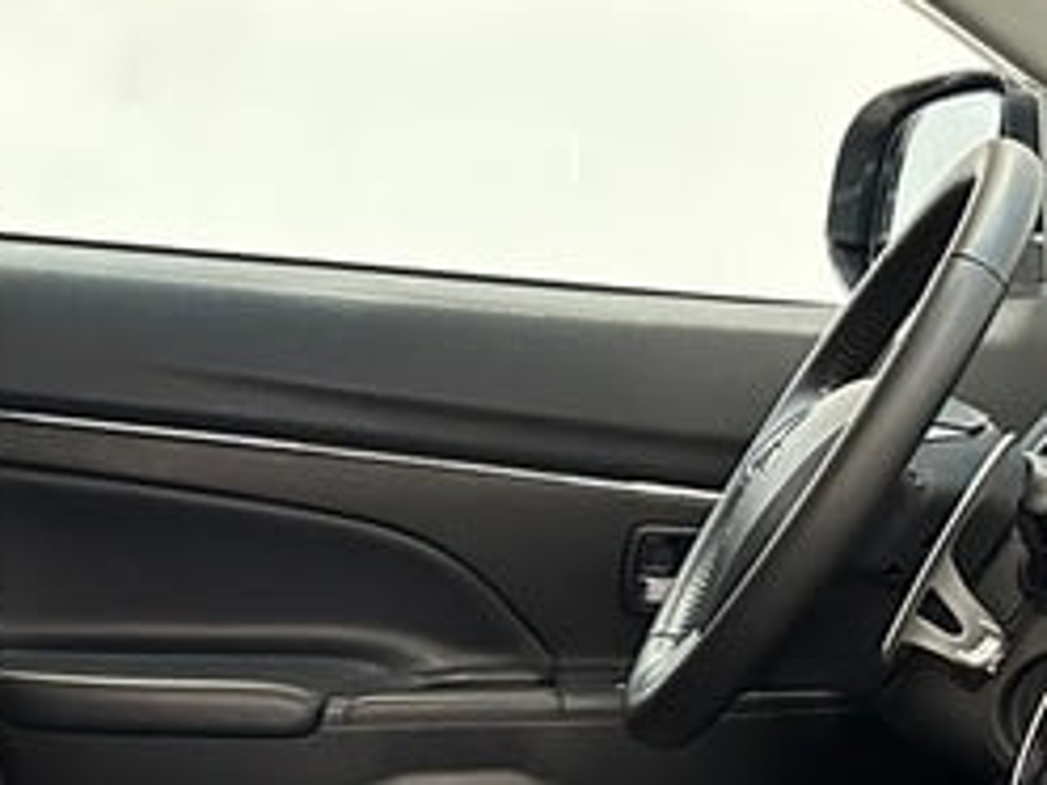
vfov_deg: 16.2
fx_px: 2631
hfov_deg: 22.3
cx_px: 283
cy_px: 964
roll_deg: -0.1
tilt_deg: -17.1
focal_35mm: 87
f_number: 1.78
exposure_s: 1/50
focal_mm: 6.86
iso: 800
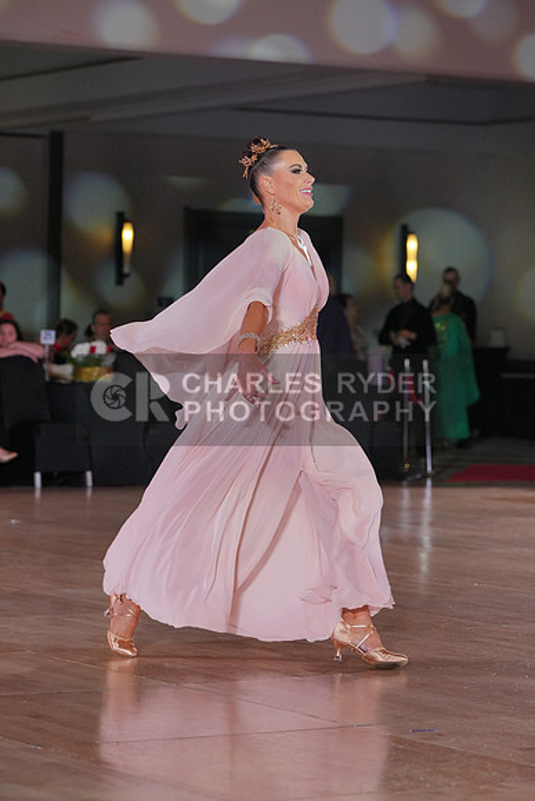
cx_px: 268
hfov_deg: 11.4
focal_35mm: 120
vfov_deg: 17.1
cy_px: 400
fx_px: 2673
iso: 2000
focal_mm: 120
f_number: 5
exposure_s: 1/400
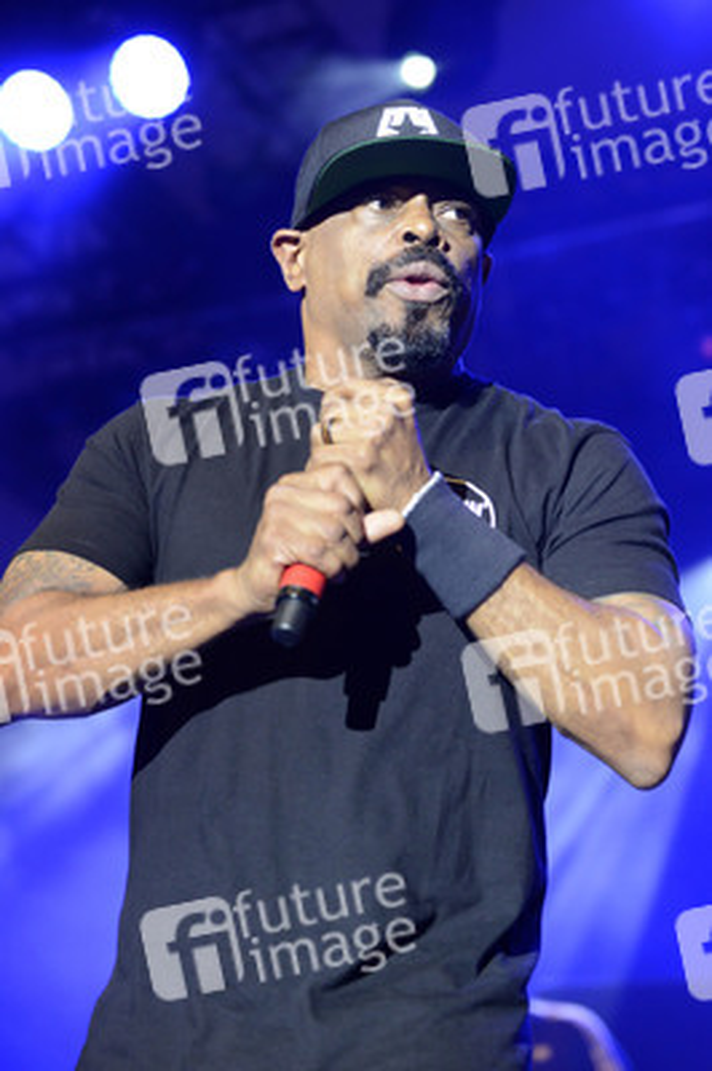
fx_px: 2080
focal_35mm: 70
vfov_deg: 28.9
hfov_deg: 19.4
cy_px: 536
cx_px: 356
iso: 3200
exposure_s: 1/320
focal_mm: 70
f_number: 3.5
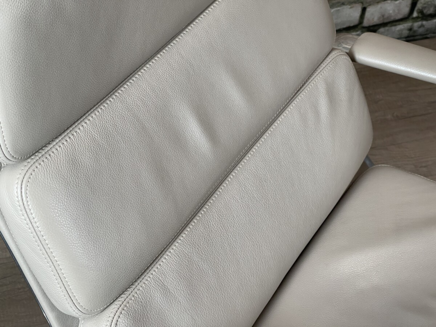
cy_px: 164
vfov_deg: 22.9
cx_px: 218
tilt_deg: -50.4
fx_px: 806
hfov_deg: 30.3
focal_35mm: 64
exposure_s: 1/100
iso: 160
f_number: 2.2
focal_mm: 7.5
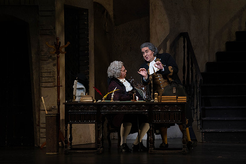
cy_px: 82
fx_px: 1367
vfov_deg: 6.9
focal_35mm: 200
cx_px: 123
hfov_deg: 10.3
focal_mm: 200
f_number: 9
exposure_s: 1/250
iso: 3200
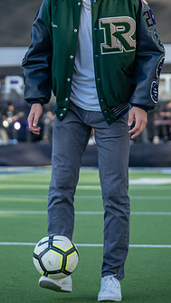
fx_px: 1217
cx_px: 66
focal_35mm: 151
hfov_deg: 8.0
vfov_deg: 14.2
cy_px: 111
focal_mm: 70
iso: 250
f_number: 2.8
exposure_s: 1/1000
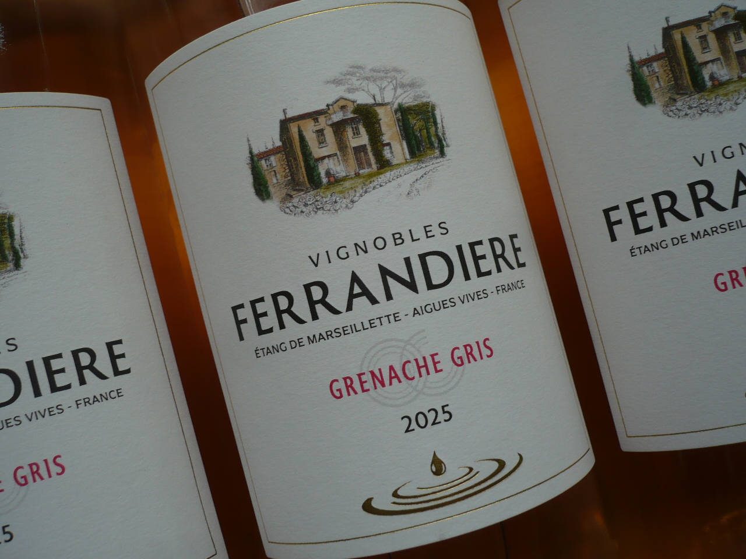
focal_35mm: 35
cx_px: 373
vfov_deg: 40.7
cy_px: 280
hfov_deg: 52.6
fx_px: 754
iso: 100
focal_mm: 5.8
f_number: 8
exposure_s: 1/160
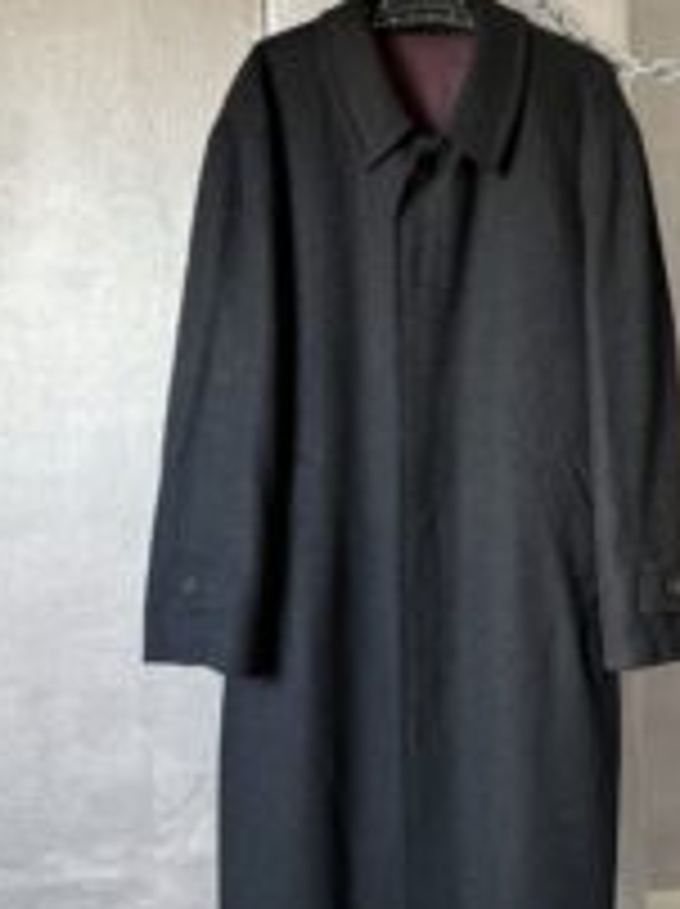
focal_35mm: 42
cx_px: 426
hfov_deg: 34.1
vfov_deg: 44.8
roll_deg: -1.3
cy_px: 398
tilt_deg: -3.7
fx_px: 1102
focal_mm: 6.76
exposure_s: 1/60
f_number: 1.78
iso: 320
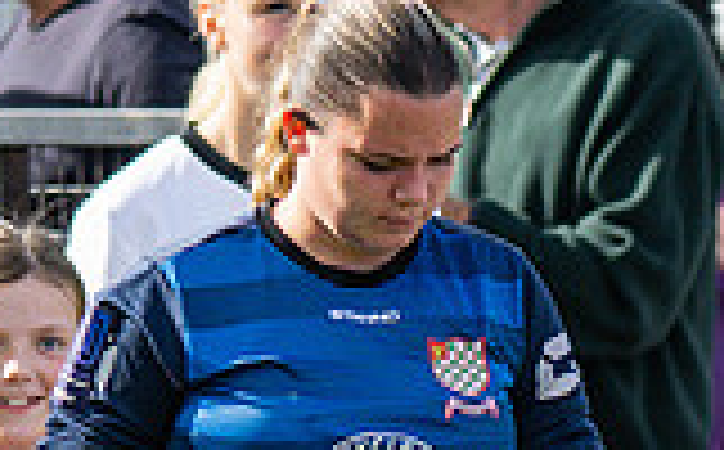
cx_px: 419
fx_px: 41738
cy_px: 878
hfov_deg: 1.0
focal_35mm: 2119
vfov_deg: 0.6
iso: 200
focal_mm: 300
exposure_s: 1/2000
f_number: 2.8
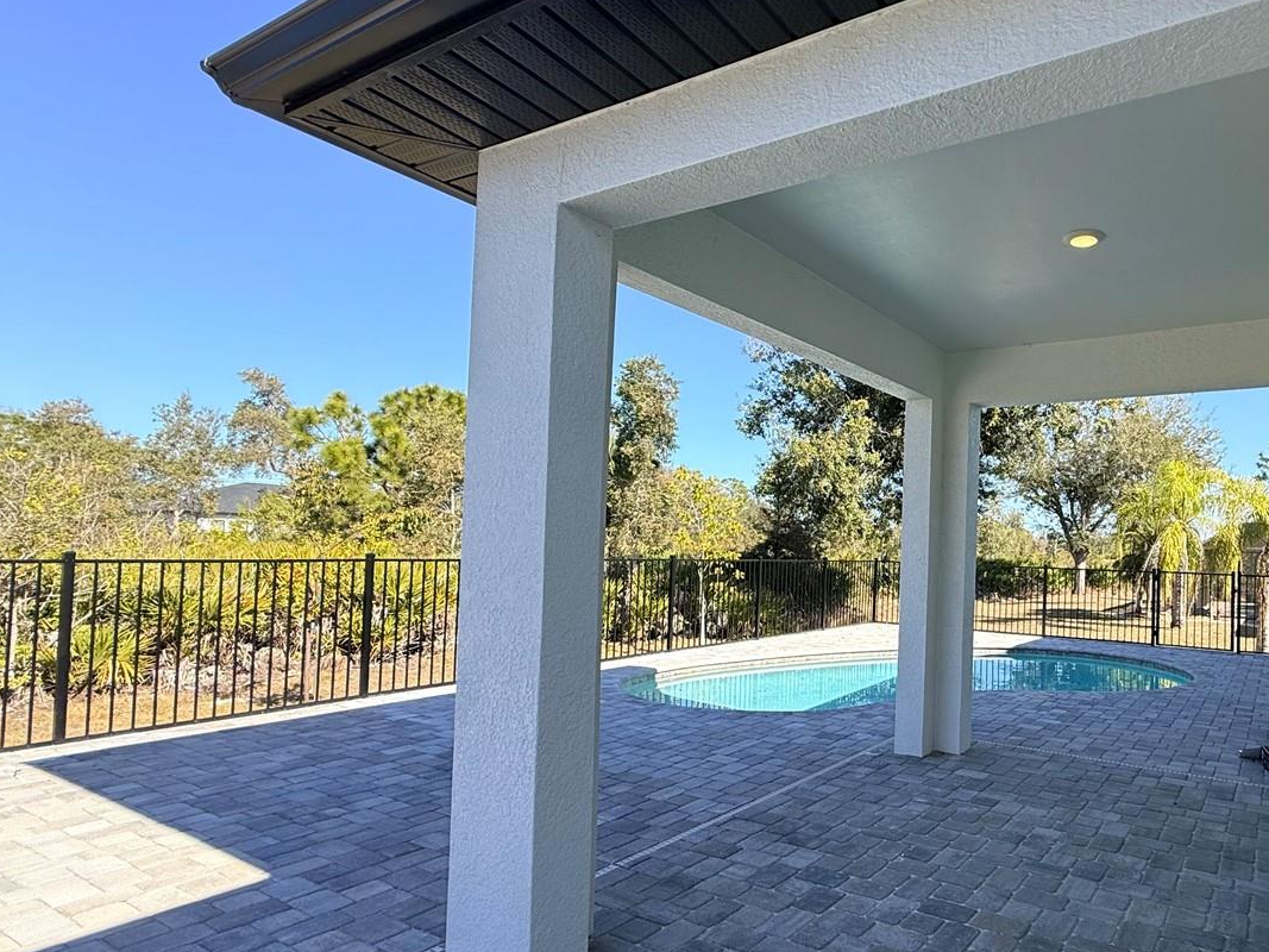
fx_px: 770
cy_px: 527
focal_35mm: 21
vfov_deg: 63.3
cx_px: 899
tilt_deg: +2.2
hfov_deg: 75.1
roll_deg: -2.2
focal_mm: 2.22
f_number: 2.2
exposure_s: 1/1105
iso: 50
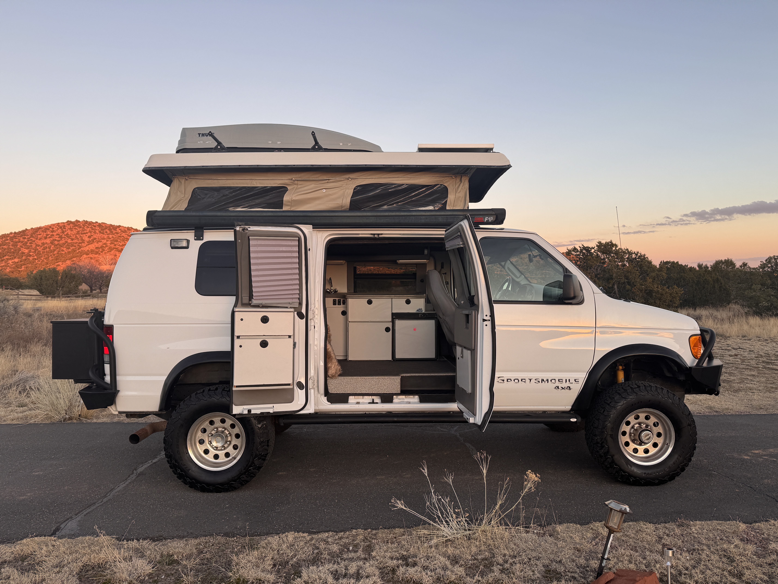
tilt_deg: -1.6
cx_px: 389
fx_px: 539
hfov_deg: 71.6
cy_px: 292
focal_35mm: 24
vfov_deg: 56.8
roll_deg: +1.2
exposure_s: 1/218
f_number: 1.78
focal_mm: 6.76
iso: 64
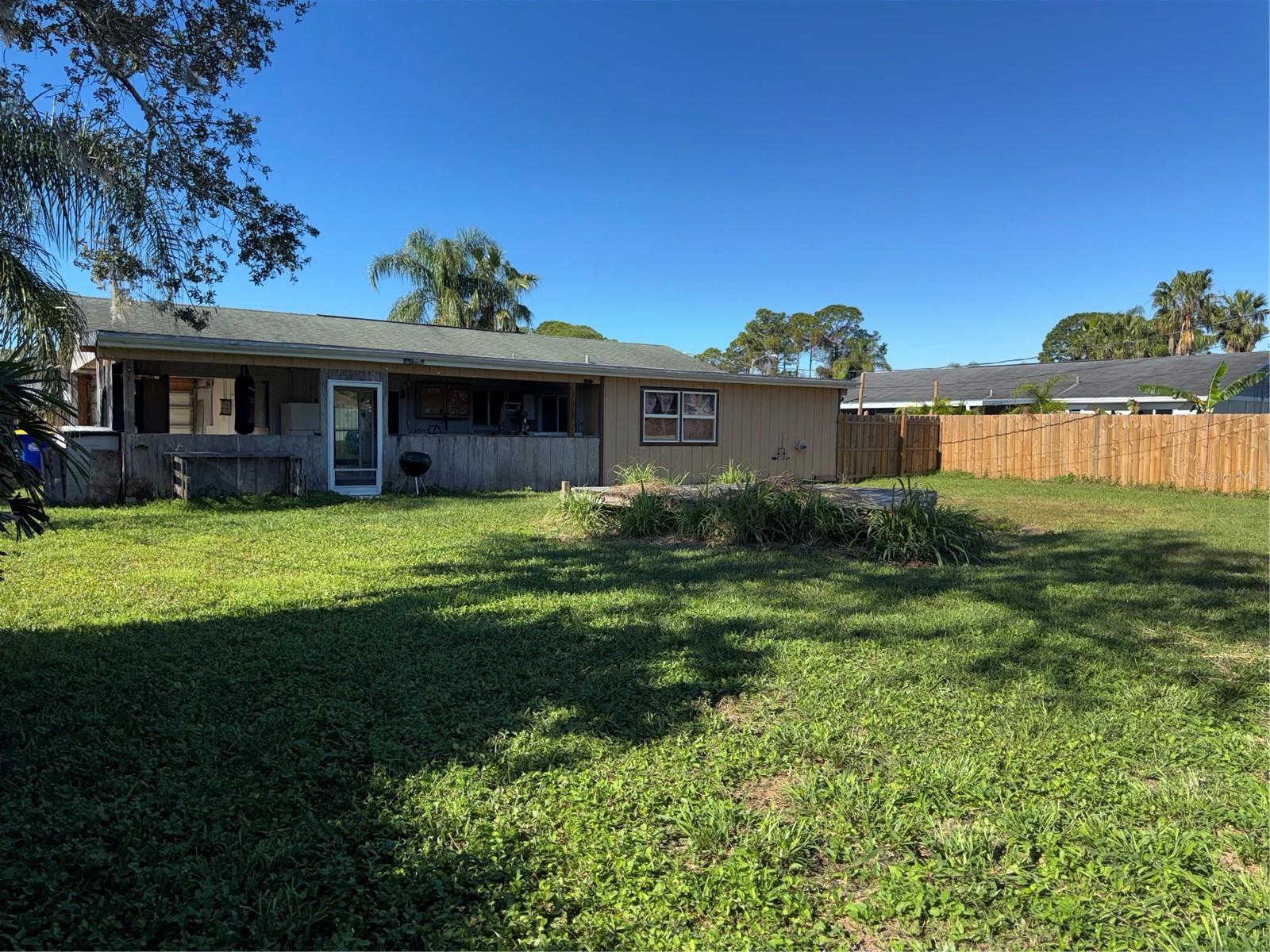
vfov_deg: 56.8
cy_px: 476
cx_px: 635
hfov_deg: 71.6
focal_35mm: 24
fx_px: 881
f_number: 1.78
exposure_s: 1/3597
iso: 100
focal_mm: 6.76
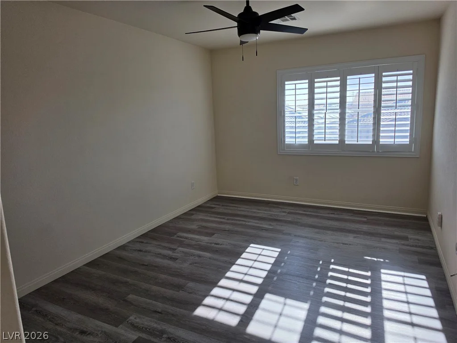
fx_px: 304
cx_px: 228
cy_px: 172
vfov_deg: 58.9
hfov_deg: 73.9
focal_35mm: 23
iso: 64
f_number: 1.4
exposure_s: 1/2851
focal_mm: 6.5
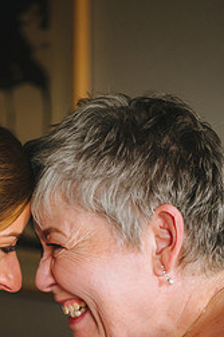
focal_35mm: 111
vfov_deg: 18.2
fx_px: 1037
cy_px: 294
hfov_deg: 12.2
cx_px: 26
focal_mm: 62
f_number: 2.8
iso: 1600
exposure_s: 1/400
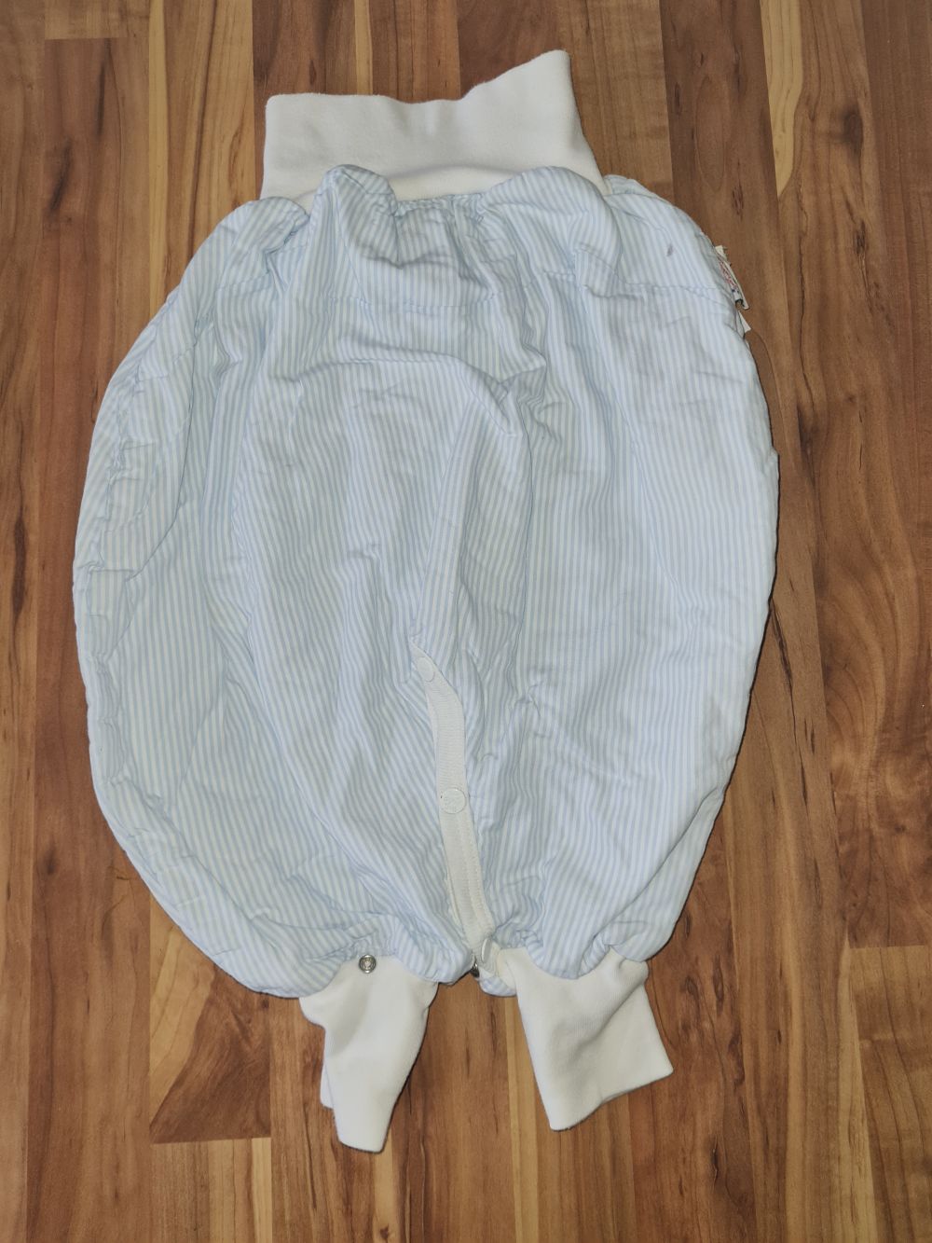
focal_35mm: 26
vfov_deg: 67.3
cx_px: 466
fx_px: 933
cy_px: 622
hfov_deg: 53.1
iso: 160
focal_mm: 5.4
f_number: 1.8
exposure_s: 1/100
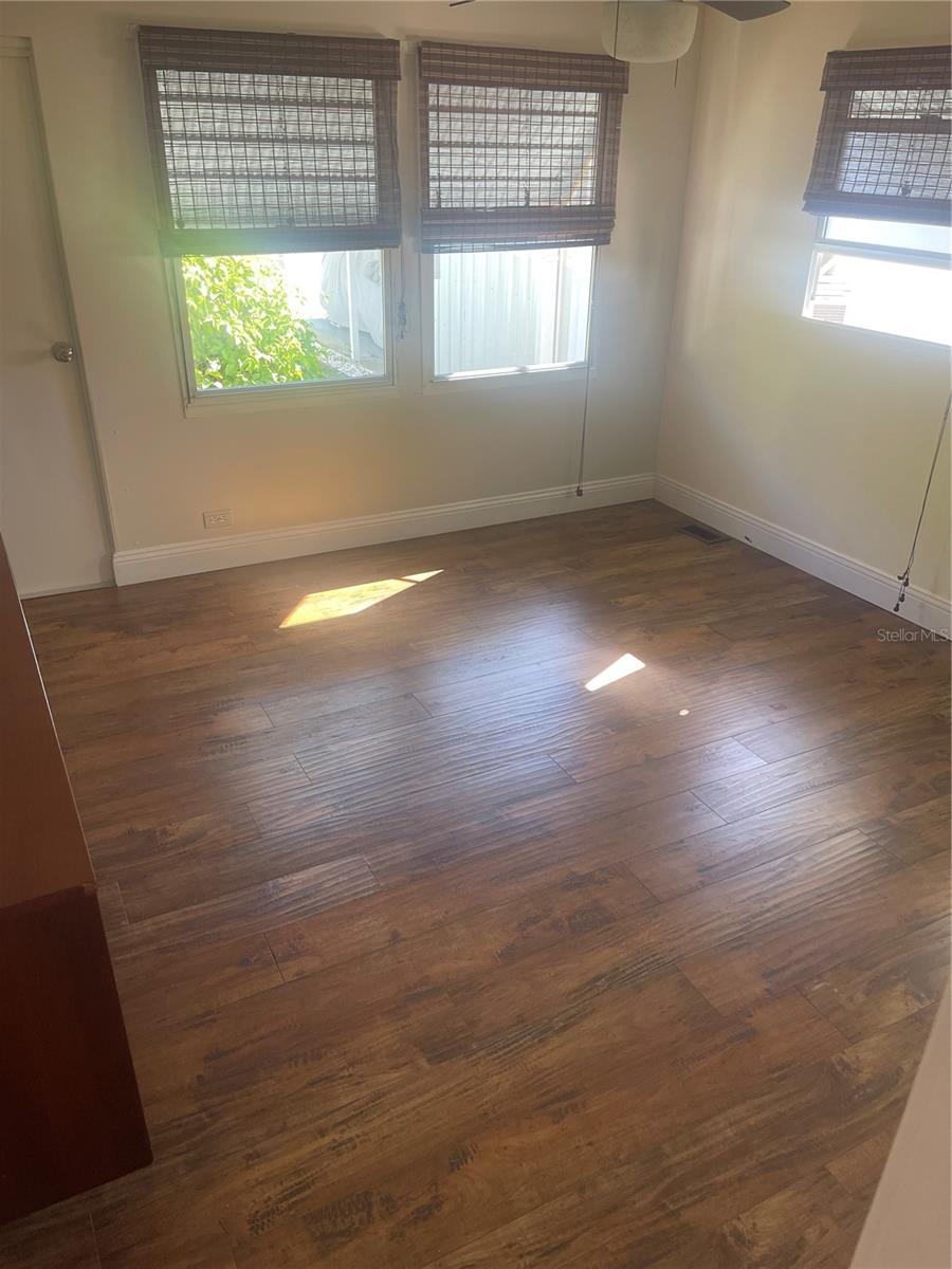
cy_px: 634
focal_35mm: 25
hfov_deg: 54.9
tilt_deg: -26.8
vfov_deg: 69.4
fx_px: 917
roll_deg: -1.1
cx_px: 476
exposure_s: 1/120
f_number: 1.6
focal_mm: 5.1
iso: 125
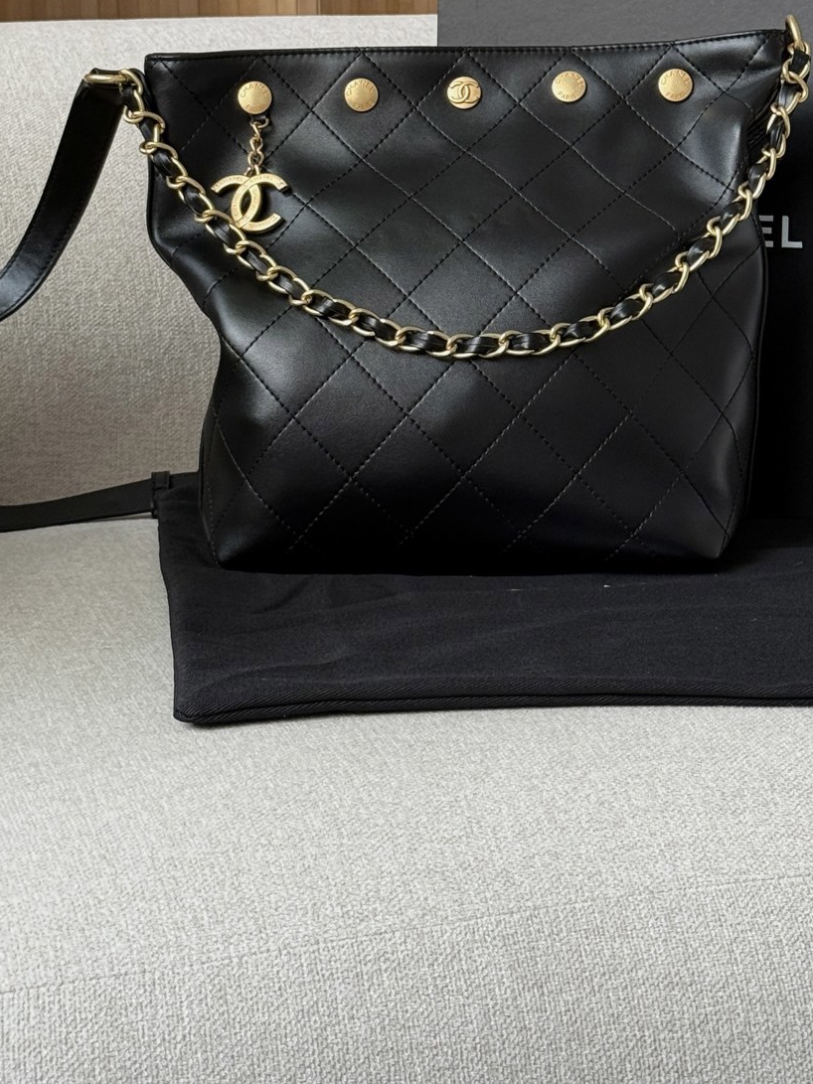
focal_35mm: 88
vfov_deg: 22.0
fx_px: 2756
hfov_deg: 16.8
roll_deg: +0.5
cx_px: 455
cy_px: 221
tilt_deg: -2.9
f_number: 1.78
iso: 100
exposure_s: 1/91
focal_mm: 6.76
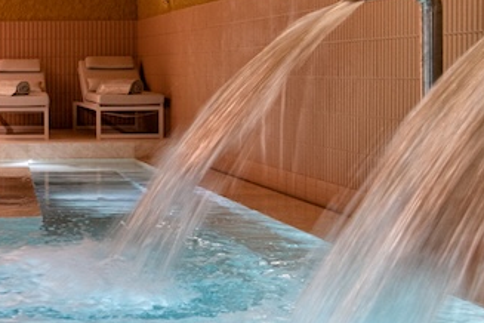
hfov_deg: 21.0
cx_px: -19
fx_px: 1250
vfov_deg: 14.7
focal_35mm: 93
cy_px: 115
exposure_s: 1/20
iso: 280
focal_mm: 38
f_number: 11
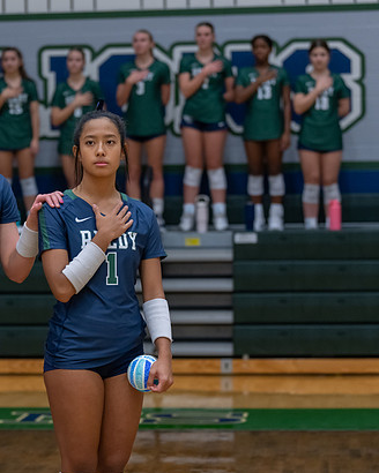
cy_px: 236
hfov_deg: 12.8
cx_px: 111
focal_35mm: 120
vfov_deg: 16.0
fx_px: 1683
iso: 1600
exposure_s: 1/320
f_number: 2.8
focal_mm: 79
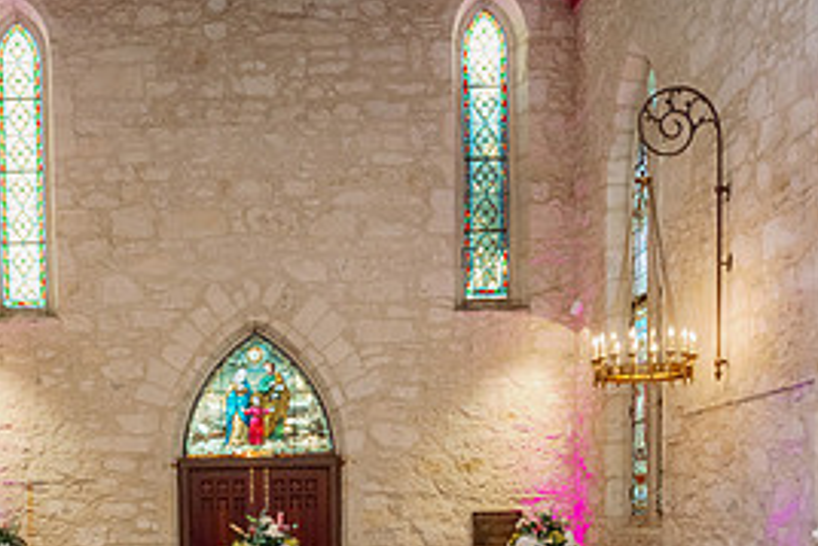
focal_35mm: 52
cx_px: 247
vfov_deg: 24.5
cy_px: 581
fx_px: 1182
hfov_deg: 37.6
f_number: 5.6
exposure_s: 1/60
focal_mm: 24
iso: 1250
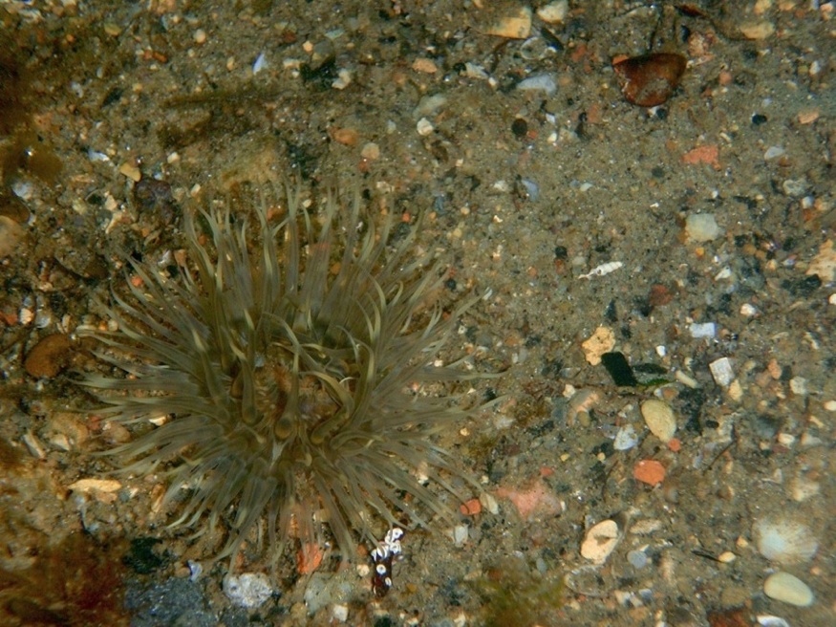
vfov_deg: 14.5
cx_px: 418
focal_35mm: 102
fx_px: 2463
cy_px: 314
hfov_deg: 19.3
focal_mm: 18.2
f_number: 5.1
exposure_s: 1/200
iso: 100
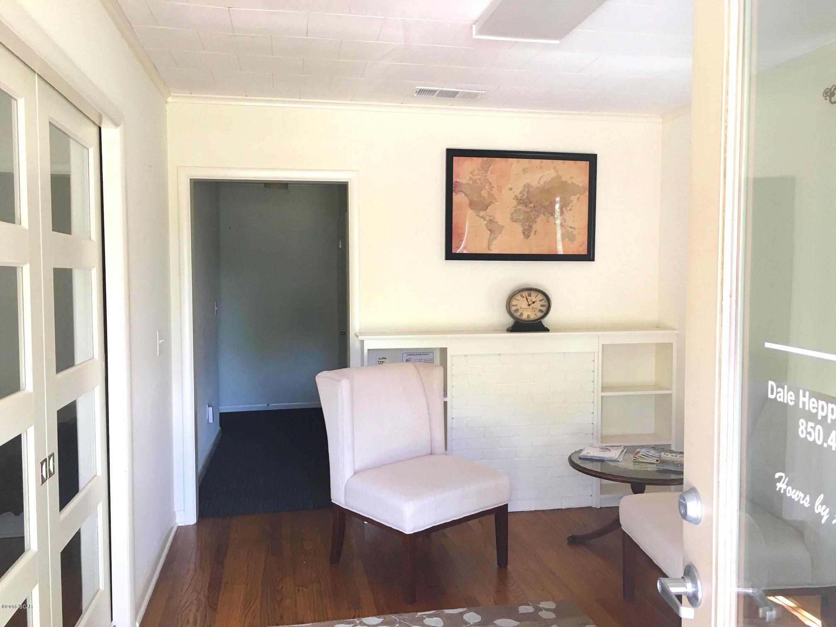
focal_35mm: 29
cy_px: 314
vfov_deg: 48.2
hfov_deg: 61.7
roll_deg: +0.2
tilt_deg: -4.3
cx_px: 418
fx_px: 700
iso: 32
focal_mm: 4.15
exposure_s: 1/30
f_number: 2.2
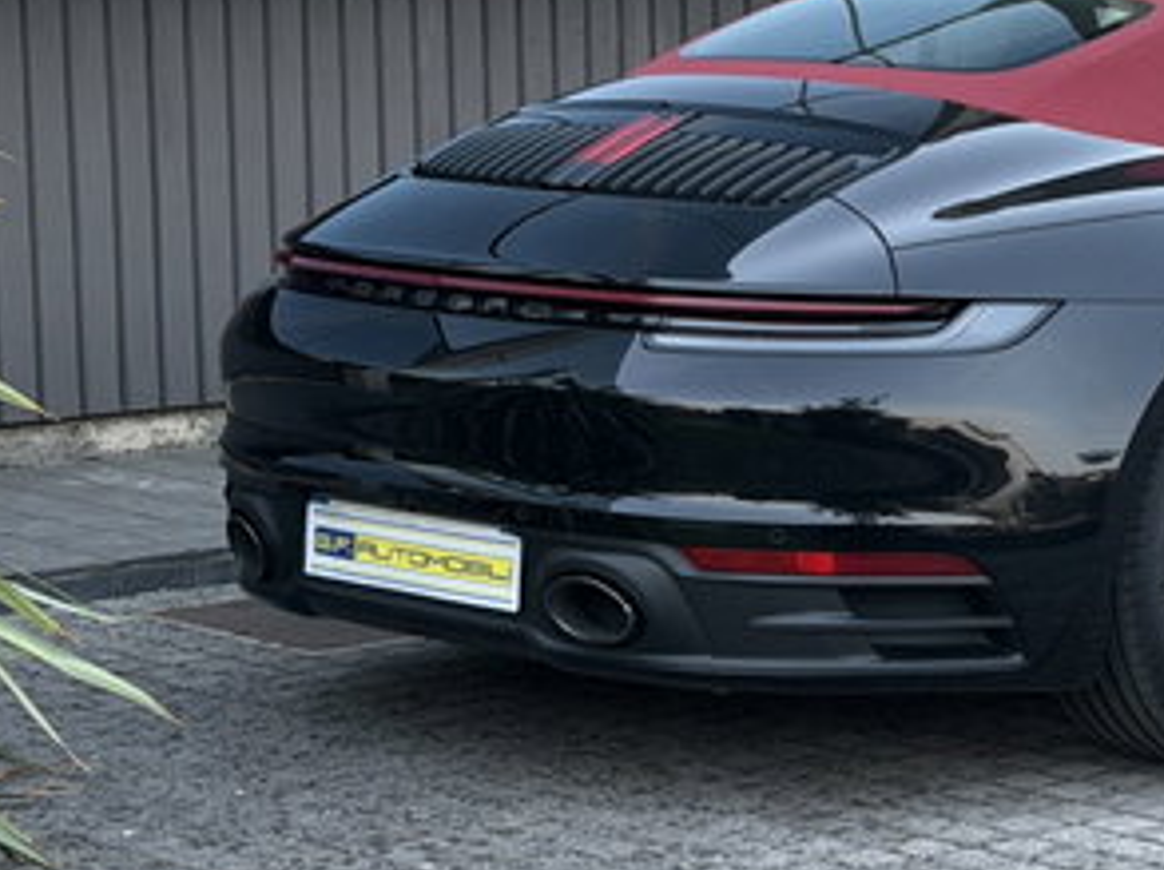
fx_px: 4232
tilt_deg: -8.5
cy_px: 512
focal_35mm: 126
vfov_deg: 11.7
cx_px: 1251
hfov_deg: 15.3
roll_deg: -0.7
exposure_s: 1/60
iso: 250
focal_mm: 6.76
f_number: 1.78
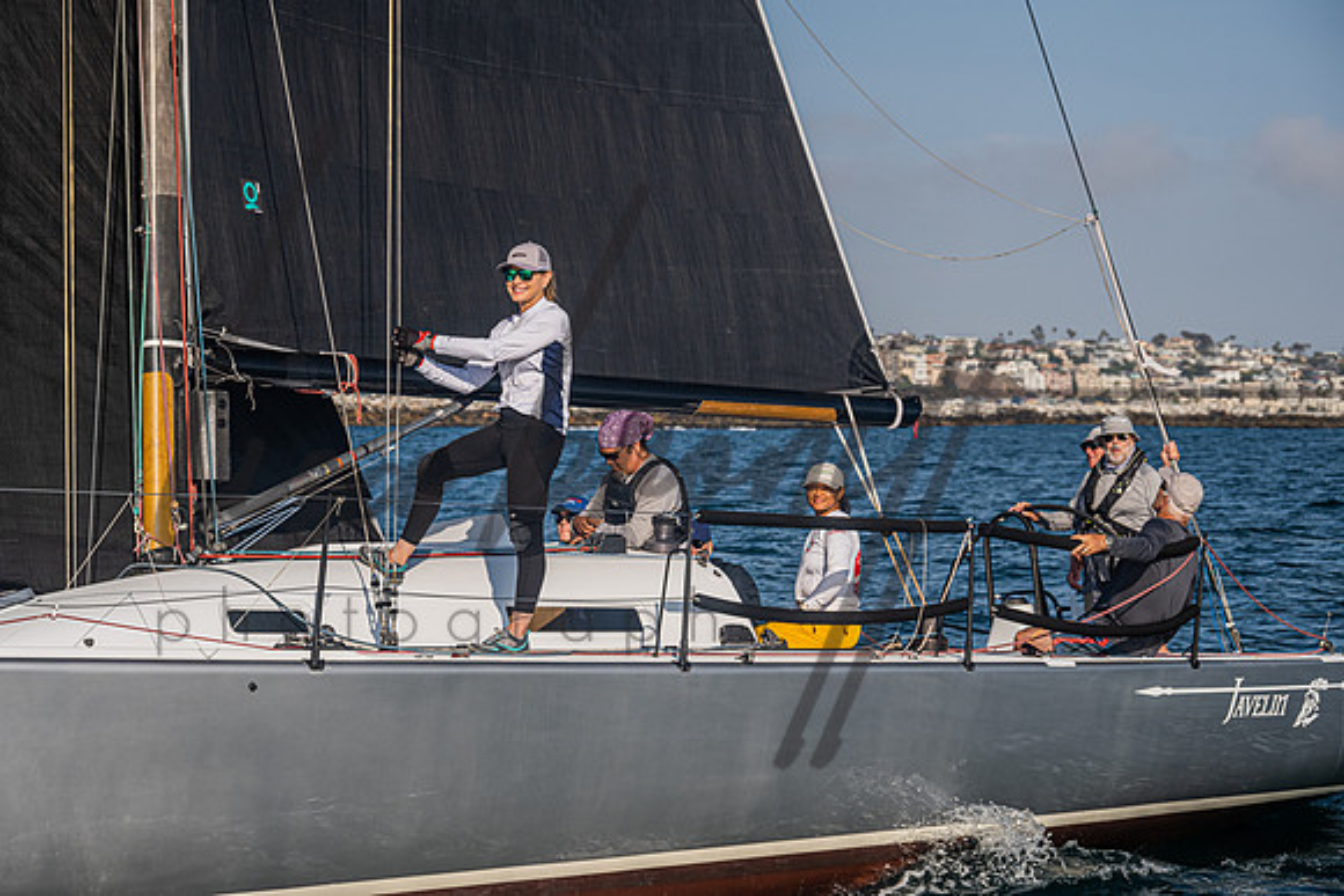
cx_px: 640
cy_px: 446
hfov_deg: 22.9
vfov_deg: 15.4
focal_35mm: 89
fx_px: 3321
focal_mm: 82
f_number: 6.3
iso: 400
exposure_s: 1/1250
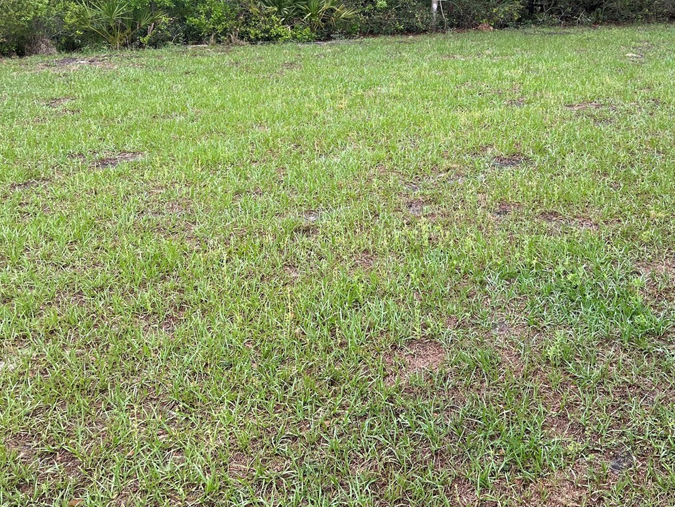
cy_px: 129
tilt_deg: -10.0
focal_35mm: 42
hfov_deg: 44.5
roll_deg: +1.3
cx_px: 406
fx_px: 819
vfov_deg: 33.7
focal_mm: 5.1
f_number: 1.6
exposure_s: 1/290
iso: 40
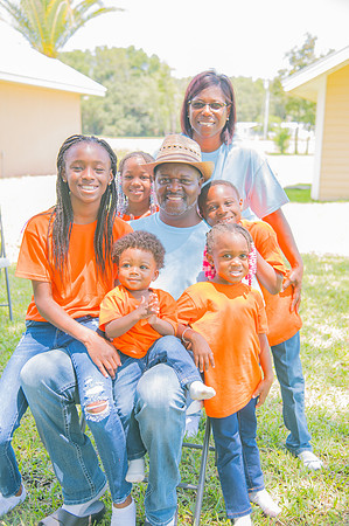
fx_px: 700
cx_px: 174
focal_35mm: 48
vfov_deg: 41.2
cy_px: 263
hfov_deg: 28.0
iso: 250
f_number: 4
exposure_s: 1/125
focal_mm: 48
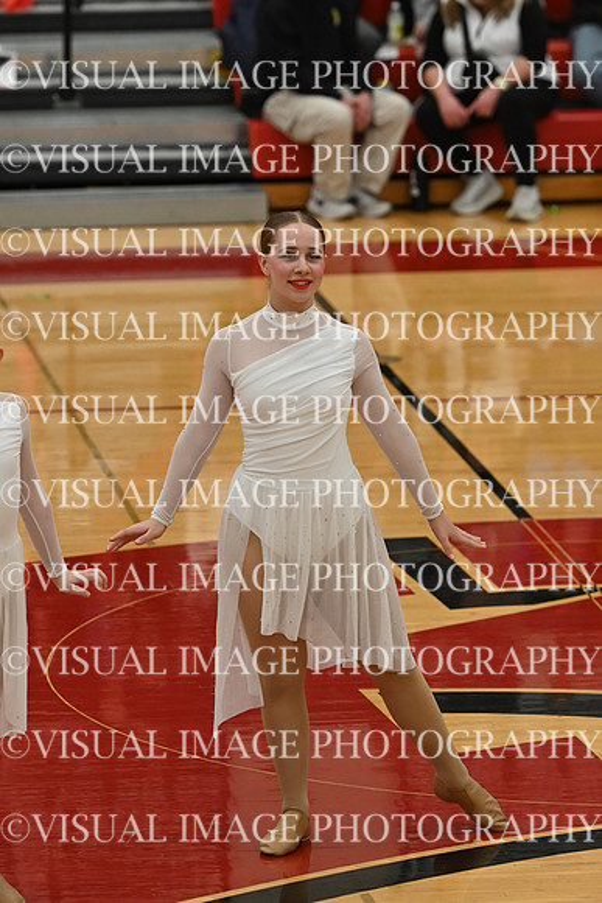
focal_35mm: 240
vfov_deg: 8.6
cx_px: 301
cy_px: 452
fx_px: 6016
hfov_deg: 5.7
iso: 3200
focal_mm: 160
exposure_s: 1/400
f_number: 4
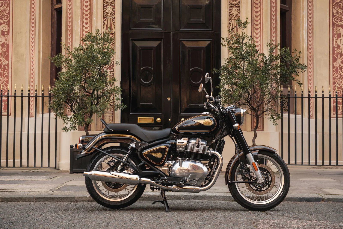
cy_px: 114
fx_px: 543
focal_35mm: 57
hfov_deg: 35.1
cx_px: 172
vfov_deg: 23.8
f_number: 3.6
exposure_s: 1/250
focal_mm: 37.8
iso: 250
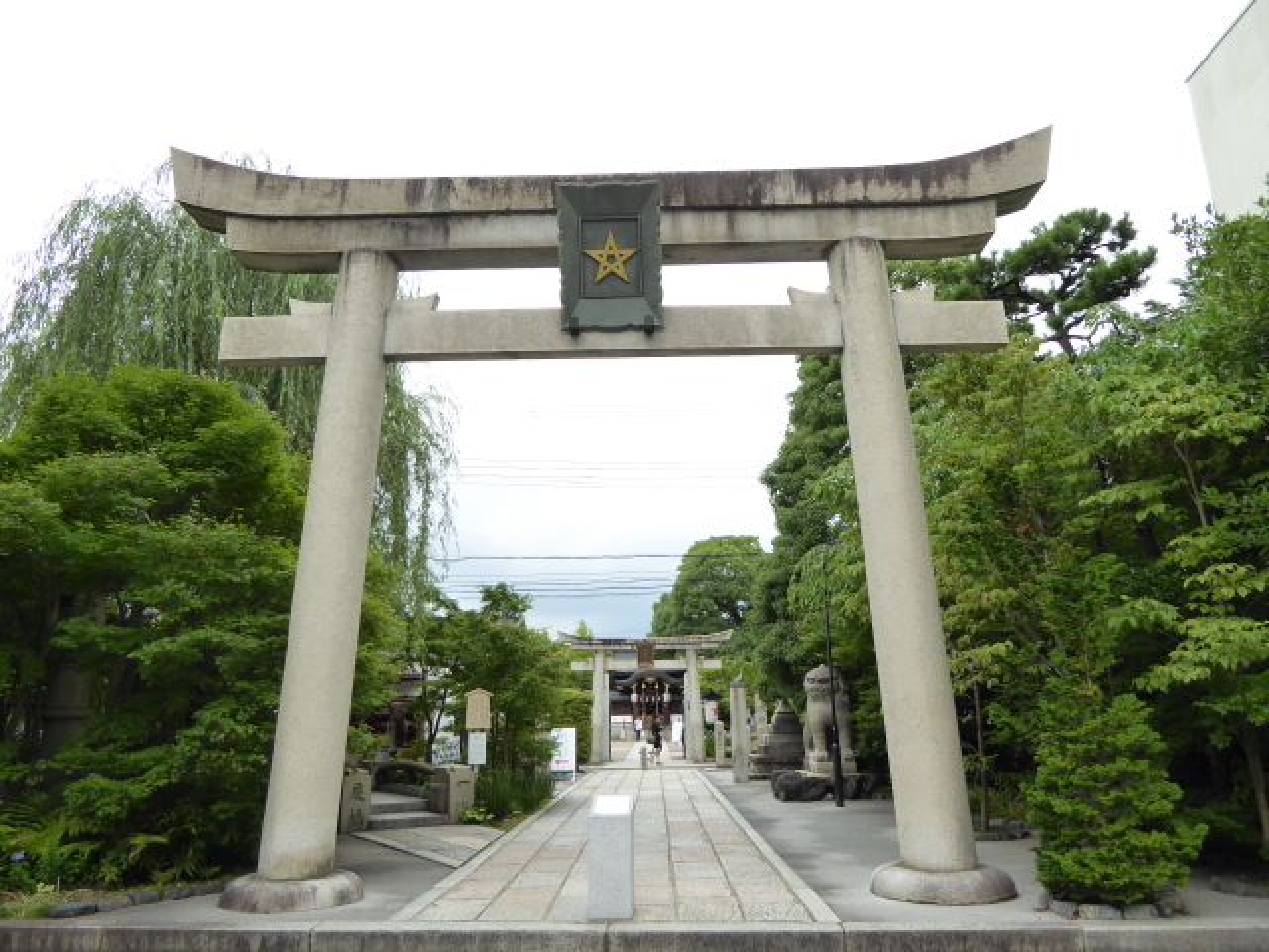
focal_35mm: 25
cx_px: 634
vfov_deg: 54.9
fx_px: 916
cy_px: 476
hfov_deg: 69.4
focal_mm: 4.3
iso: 125
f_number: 3.3
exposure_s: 1/125
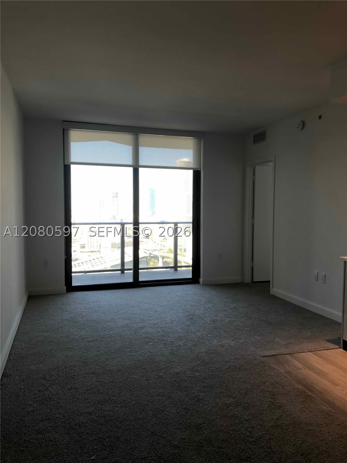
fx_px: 374
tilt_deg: -3.6
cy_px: 232
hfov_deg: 49.7
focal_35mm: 28
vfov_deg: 63.4
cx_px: 174
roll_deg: +0.8
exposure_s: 1/120
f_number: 1.8
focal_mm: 4
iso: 125
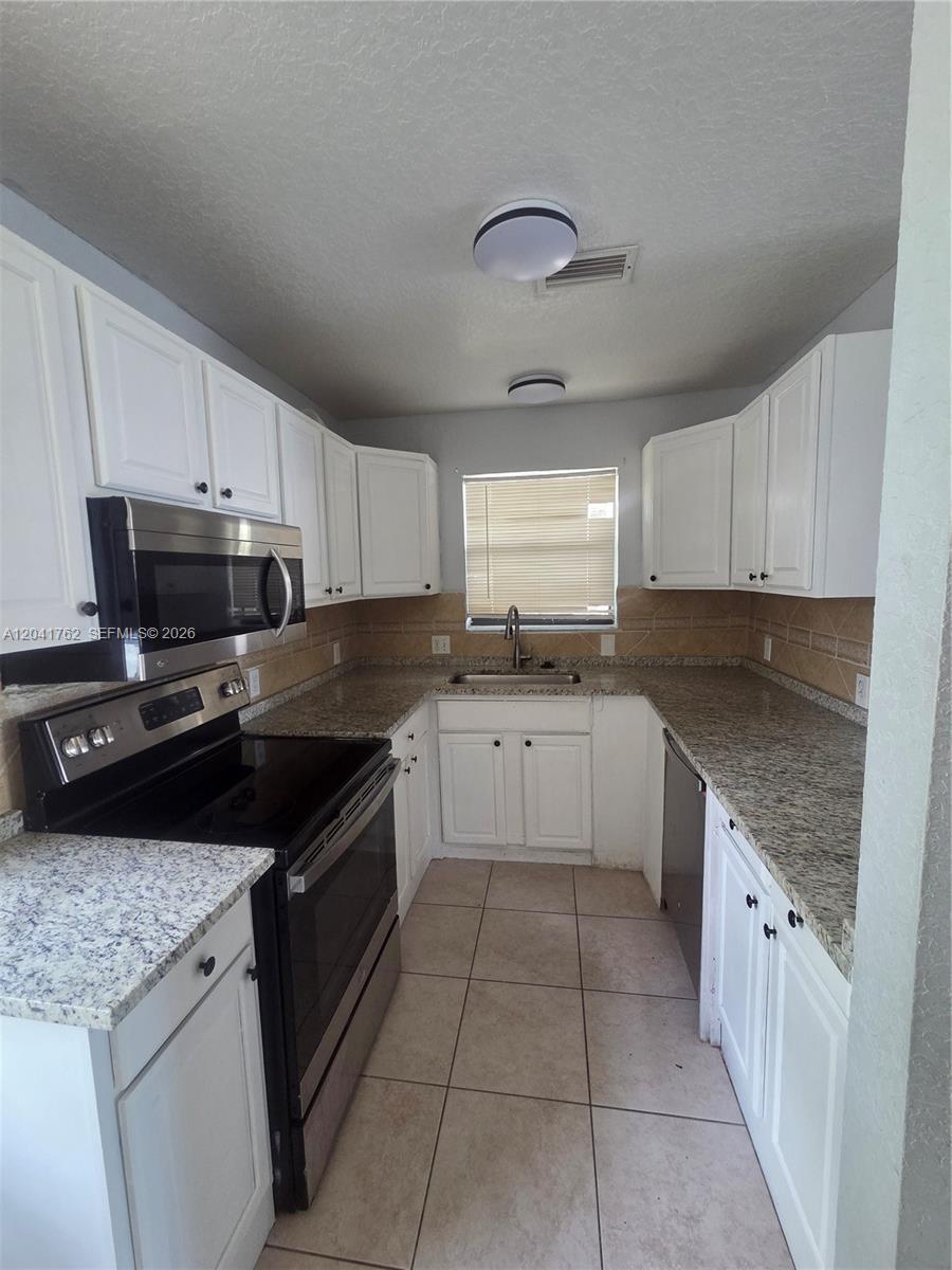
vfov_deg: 106.2
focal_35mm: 13
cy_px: 635
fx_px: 477
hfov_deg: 89.9
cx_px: 476
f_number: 2.2
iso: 320
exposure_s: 1/60
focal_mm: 2.2
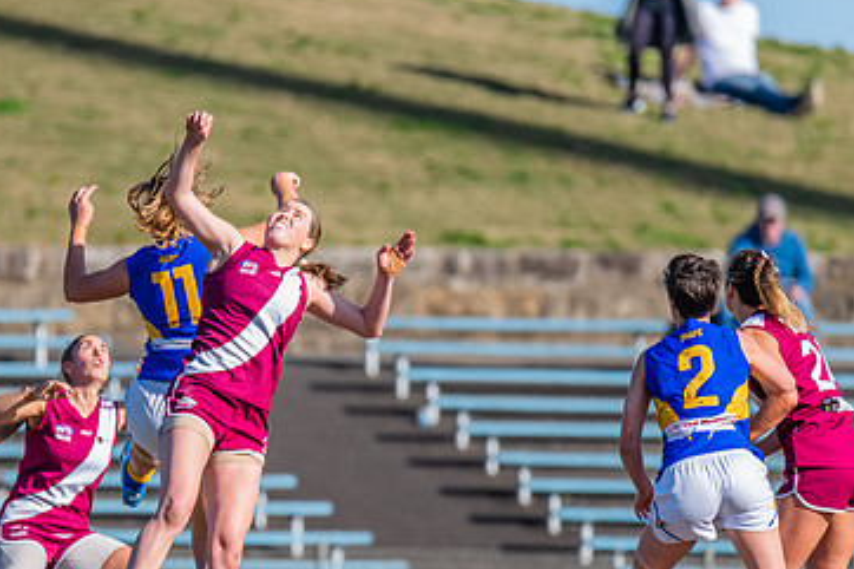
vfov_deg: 1.3
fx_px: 24422
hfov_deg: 2.0
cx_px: 239
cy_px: 281
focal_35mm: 1030
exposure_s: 1/1600
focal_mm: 600
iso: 800
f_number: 8
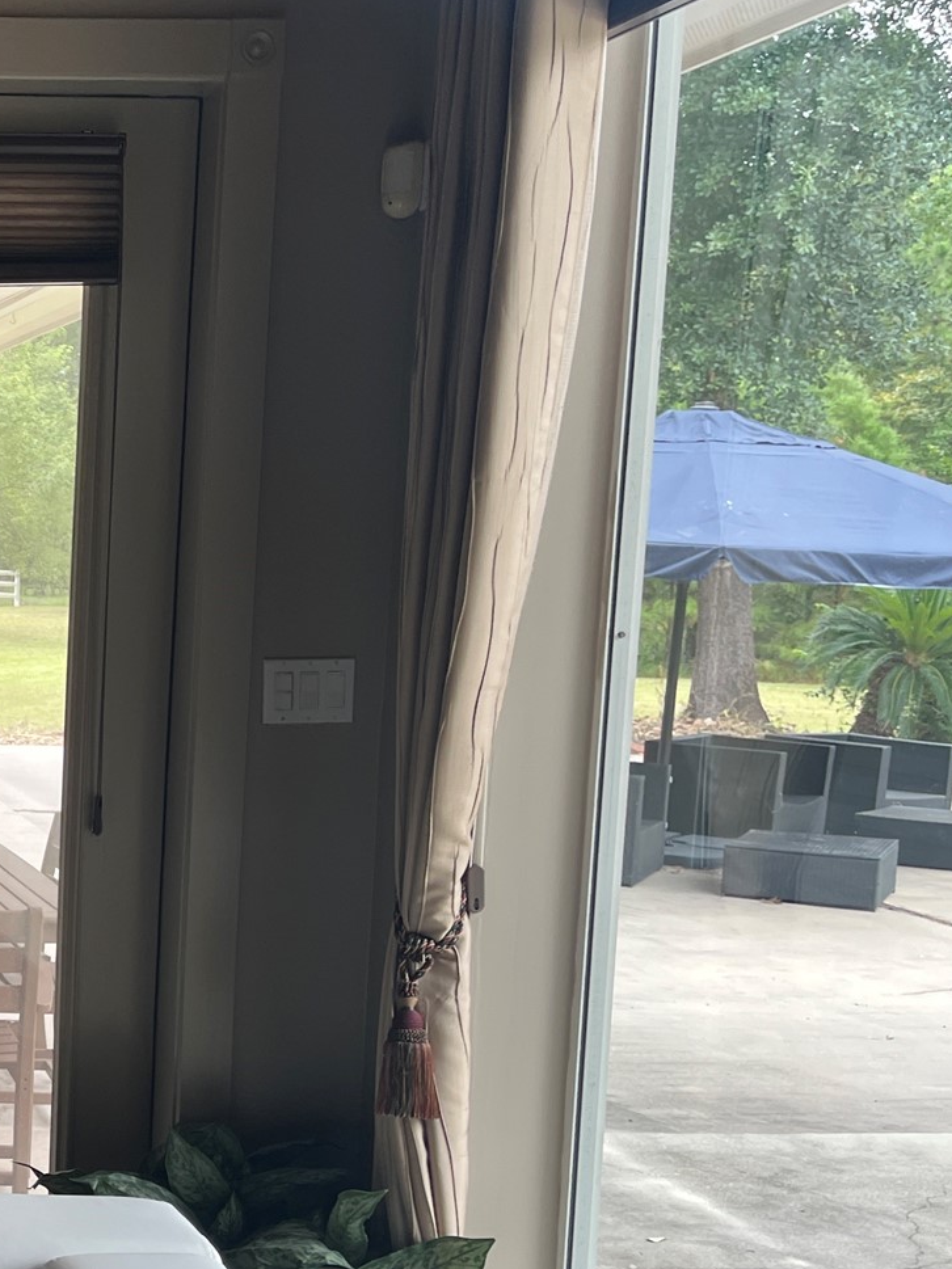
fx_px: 2017
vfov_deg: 34.8
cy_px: 784
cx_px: -332
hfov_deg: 23.1
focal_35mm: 55
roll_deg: -0.4
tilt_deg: -5.4
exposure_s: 1/138
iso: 40
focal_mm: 5.1
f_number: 1.6
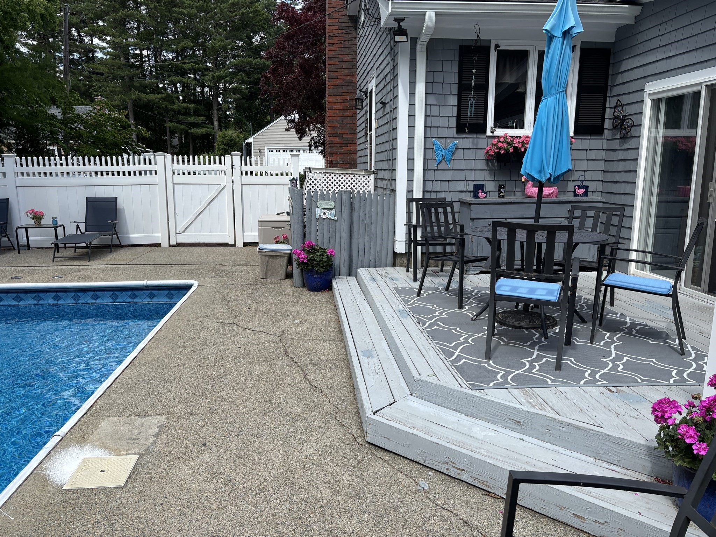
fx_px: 538
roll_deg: -0.3
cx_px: 358
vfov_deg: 53.1
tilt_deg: -9.9
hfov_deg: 67.3
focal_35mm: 26
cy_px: 268
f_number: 1.6
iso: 50
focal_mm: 5.96
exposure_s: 1/1949
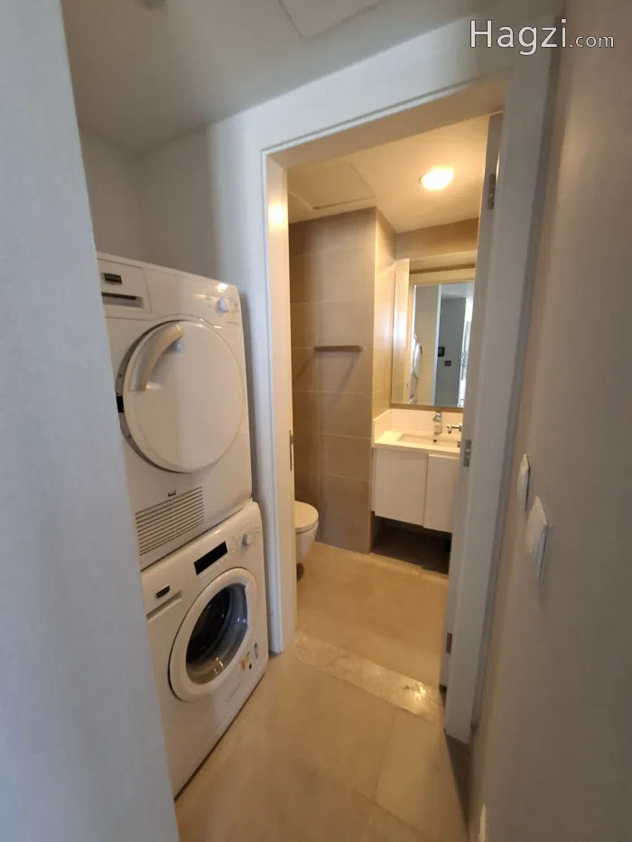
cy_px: 421
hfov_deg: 89.9
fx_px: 316
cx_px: 316
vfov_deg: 106.2
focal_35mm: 13
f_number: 2.2
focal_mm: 1.74
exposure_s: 1/25
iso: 320
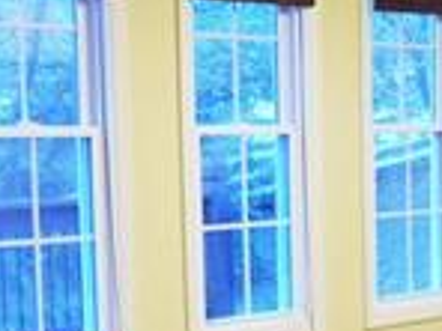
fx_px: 1545
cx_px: 660
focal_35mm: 121
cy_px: 376
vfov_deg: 12.0
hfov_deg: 15.1
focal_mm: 6
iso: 800
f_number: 2.8
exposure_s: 1/30
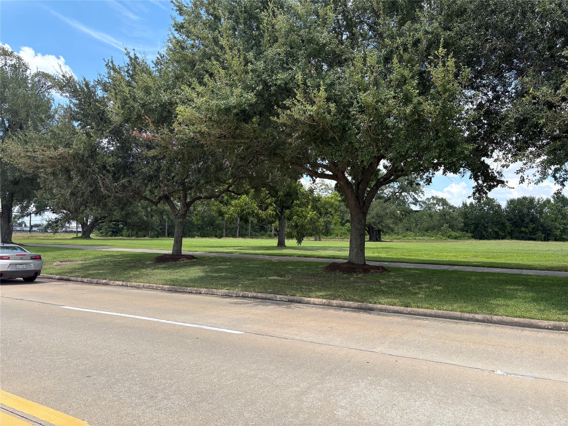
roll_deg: -0.5
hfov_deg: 67.3
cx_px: 284
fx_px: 427
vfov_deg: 53.1
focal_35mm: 26
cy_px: 213
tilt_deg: +2.9
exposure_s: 1/2075
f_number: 1.6
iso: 50
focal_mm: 5.96
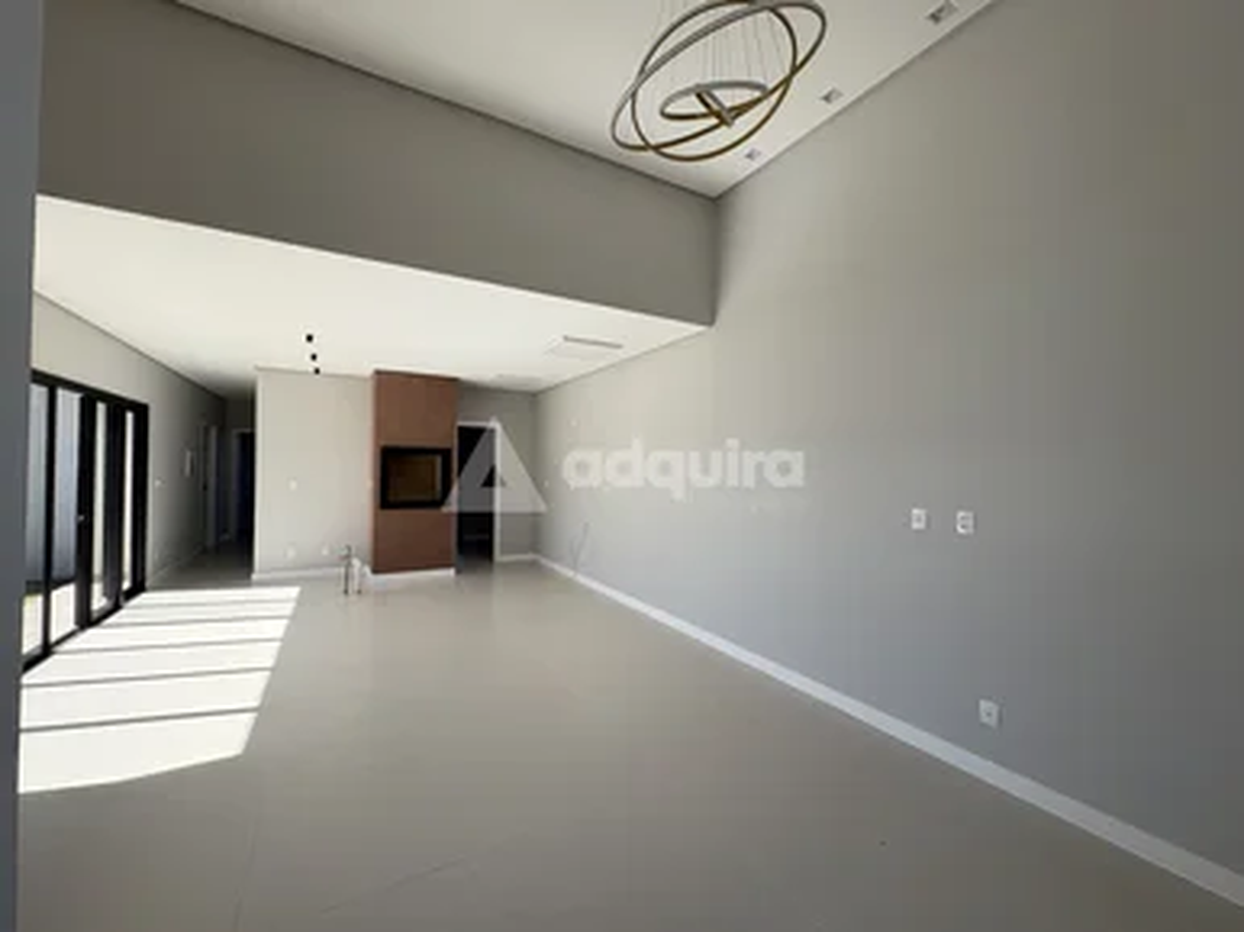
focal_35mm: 14
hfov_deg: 102.1
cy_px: 466
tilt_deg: +1.5
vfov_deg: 85.6
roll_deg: -1.3
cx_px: 622
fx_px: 503
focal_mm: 2.22
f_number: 2.2
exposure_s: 1/498
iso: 40
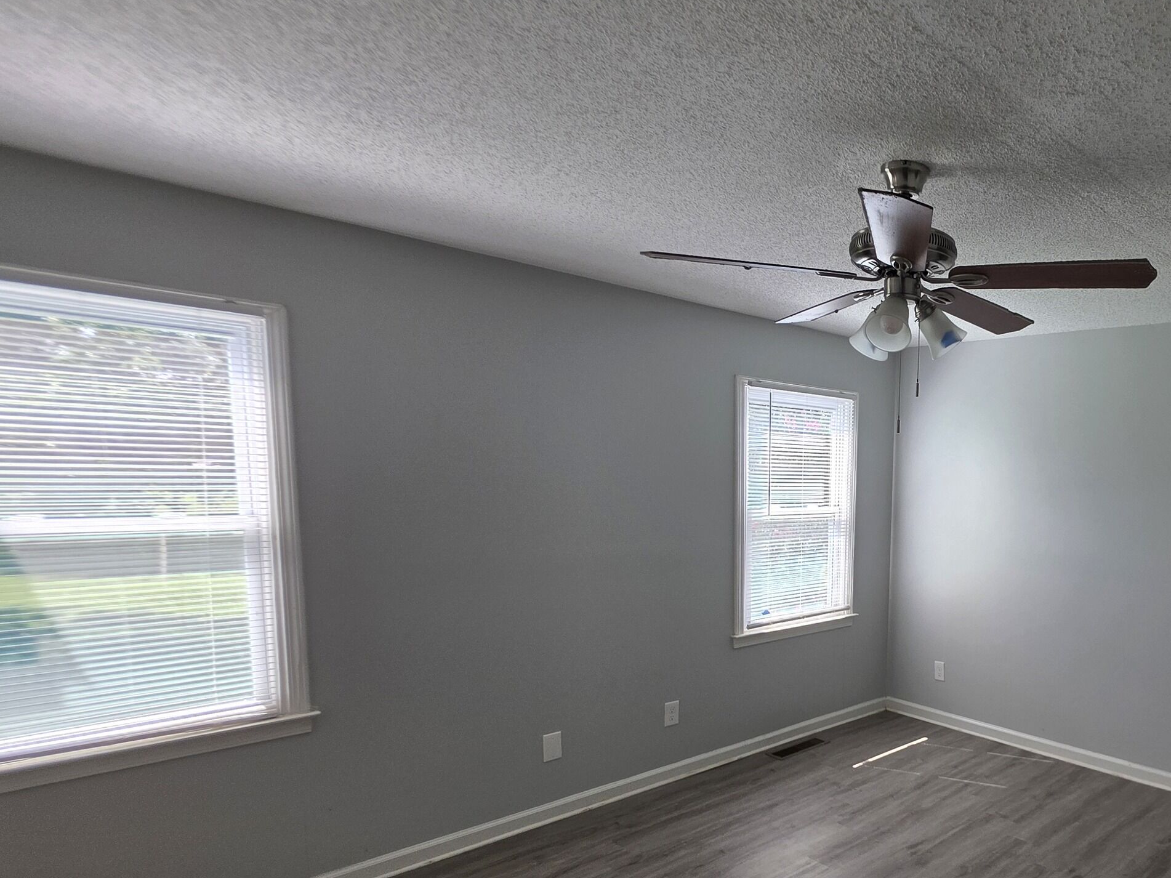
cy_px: 574
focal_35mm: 21
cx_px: 936
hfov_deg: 71.1
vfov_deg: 62.1
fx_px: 710
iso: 64
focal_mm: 2.2
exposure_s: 1/120
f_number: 1.9
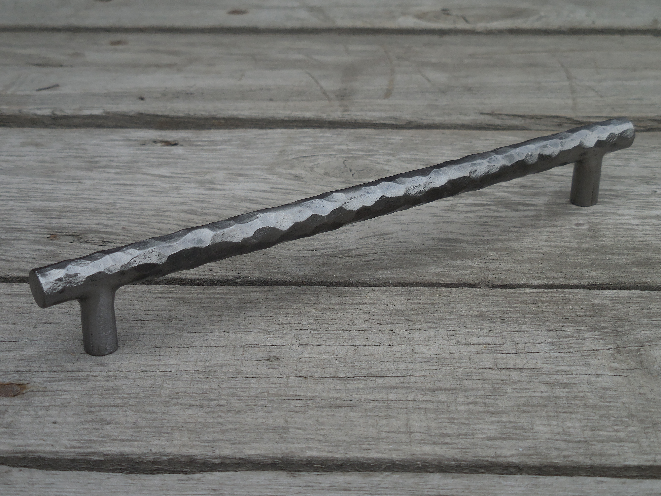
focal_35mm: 70
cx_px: 330
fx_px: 1337
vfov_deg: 21.0
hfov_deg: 27.8
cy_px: 248
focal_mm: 12.6
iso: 125
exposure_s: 1/400
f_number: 4.7
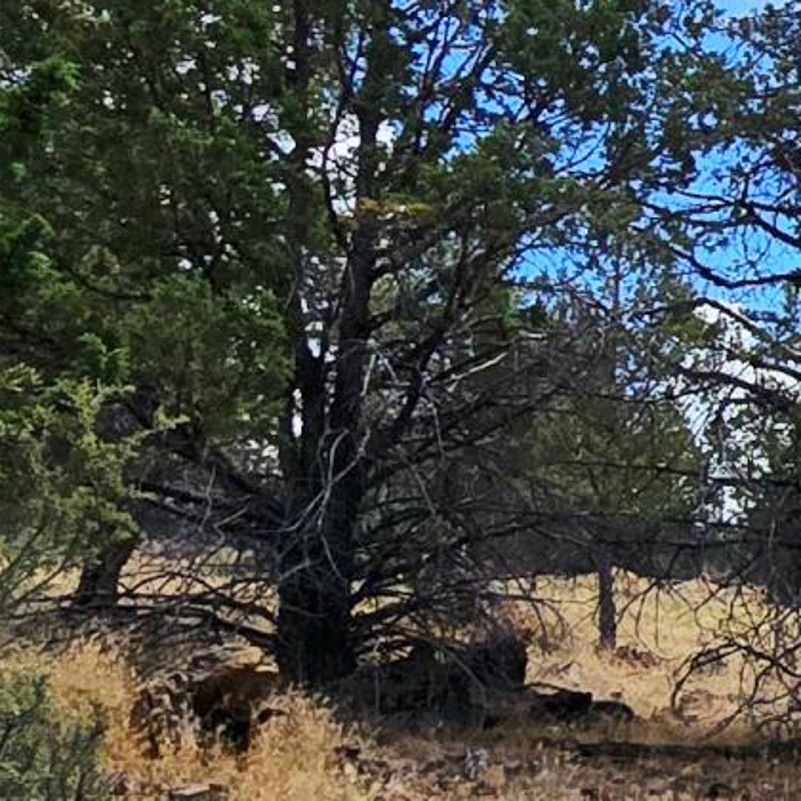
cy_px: 292
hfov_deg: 18.2
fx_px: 2147
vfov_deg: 21.1
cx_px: 1280
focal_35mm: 82
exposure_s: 1/5000
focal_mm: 2.2
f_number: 2.2
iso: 50
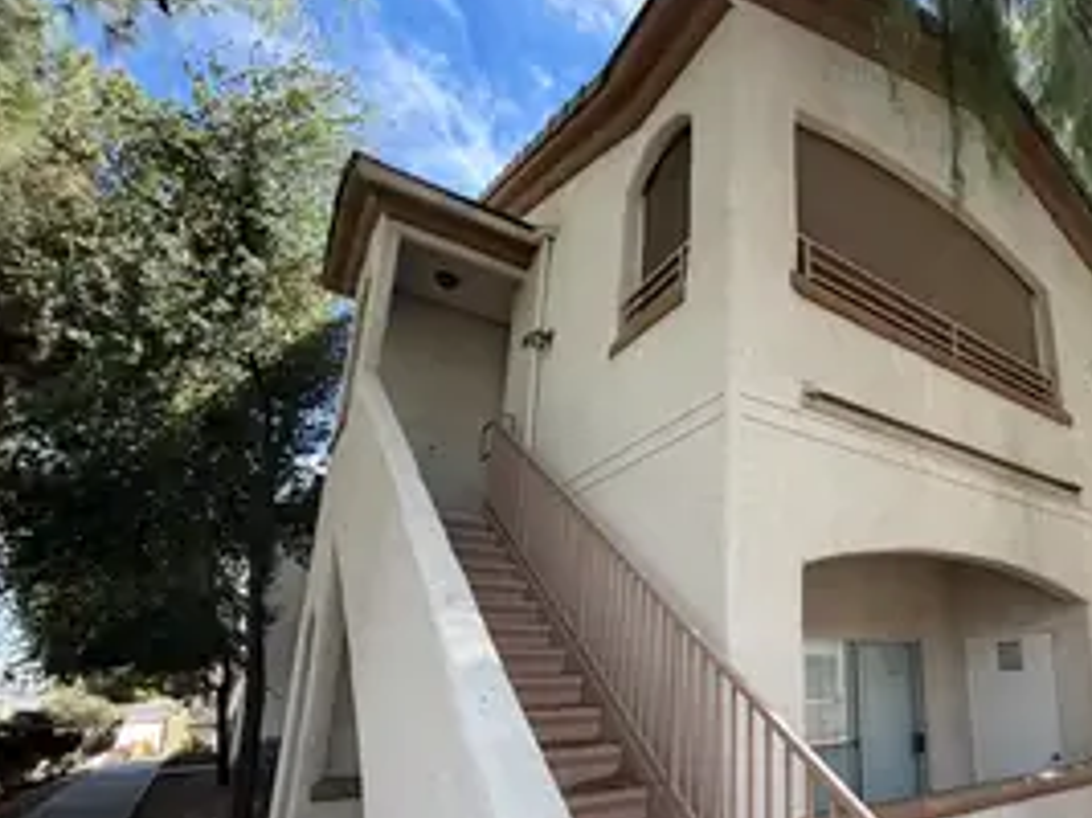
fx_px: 662
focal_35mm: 21
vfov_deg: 62.5
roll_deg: +0.9
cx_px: 806
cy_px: 515
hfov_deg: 74.0
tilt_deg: +14.7
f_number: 2.2
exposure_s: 1/502
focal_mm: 2.22
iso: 64
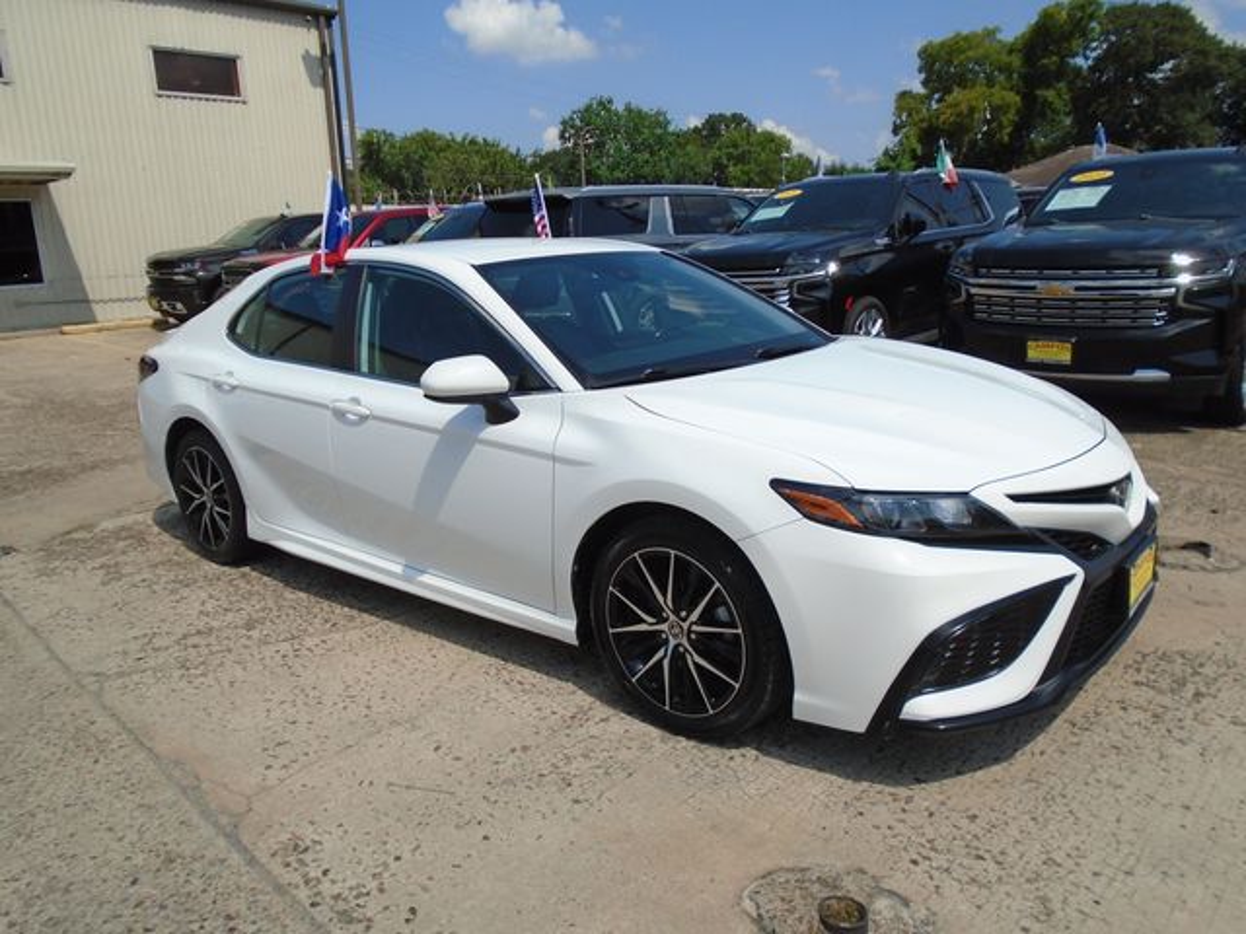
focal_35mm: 26
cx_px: 623
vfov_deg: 53.1
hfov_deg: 67.3
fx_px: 936
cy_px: 467
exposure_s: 1/320
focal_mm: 4.6
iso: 100
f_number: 8
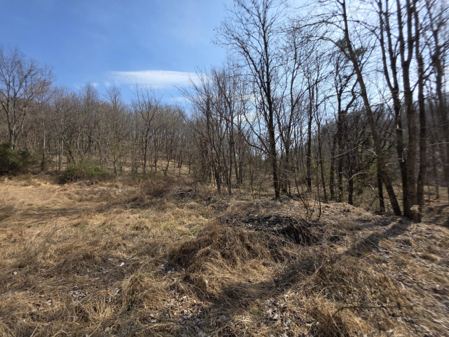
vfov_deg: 89.9
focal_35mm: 13
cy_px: 168
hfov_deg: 106.2
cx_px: 224
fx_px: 169
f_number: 1.9
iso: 40
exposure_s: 1/1770
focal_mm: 2.2
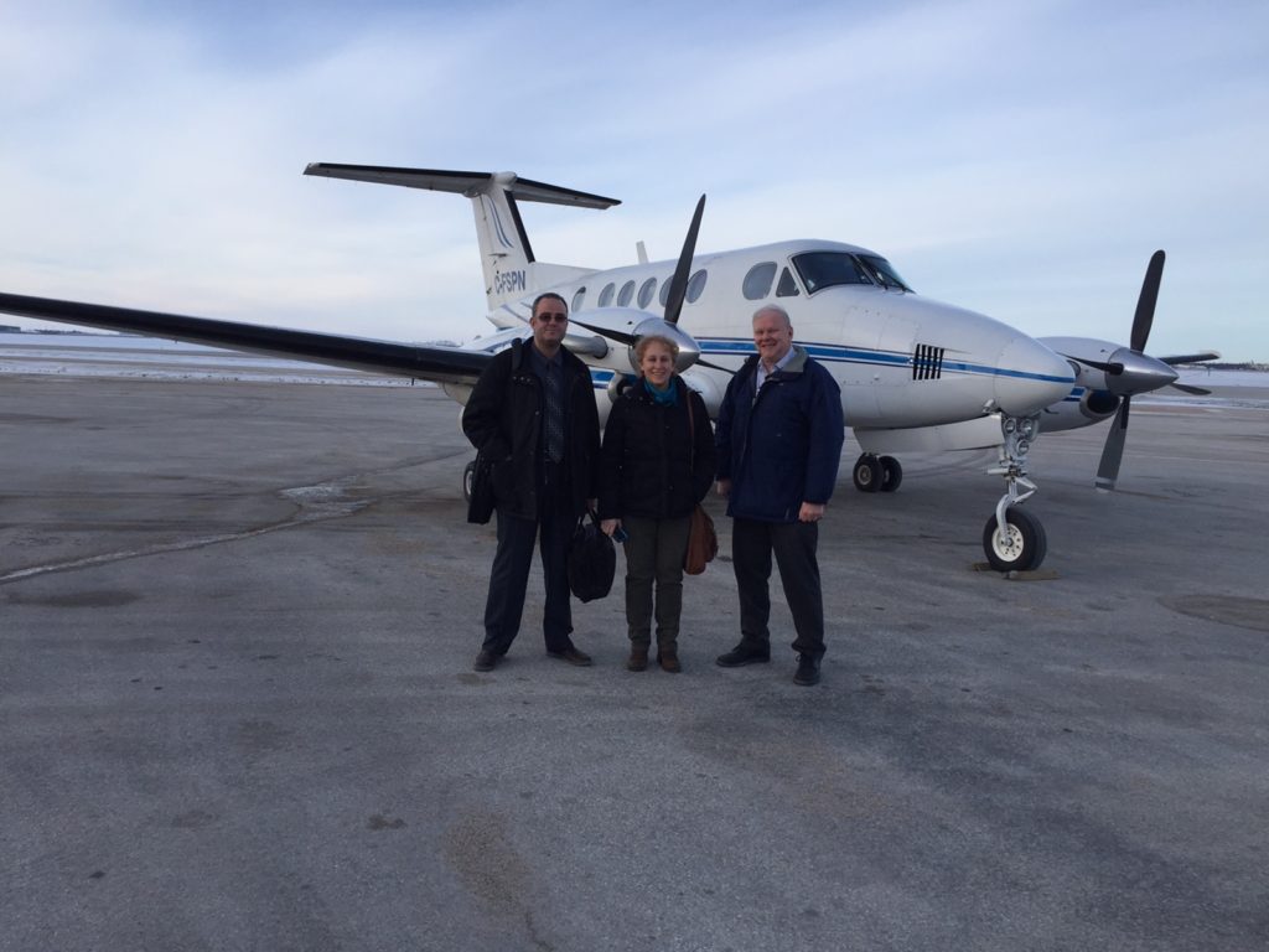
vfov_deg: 48.2
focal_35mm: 29
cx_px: 634
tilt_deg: -5.3
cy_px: 476
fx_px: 1063
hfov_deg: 61.7
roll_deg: -1.2
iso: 32
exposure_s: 1/860
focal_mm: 4.15
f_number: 2.2
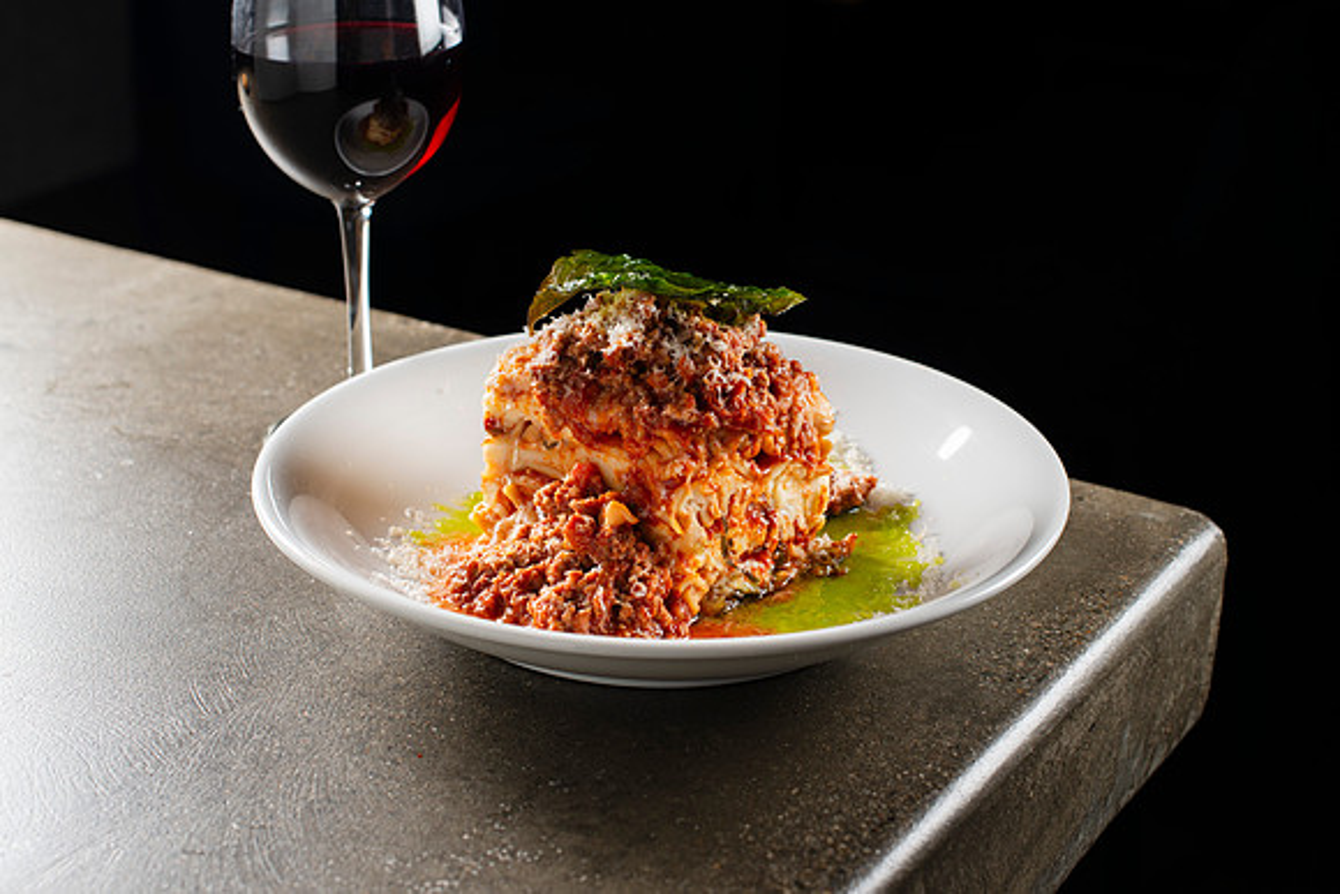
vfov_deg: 26.6
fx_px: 1892
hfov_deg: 39.0
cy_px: 447
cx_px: 670
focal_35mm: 51
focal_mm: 50
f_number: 6.3
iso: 200
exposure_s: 1/200
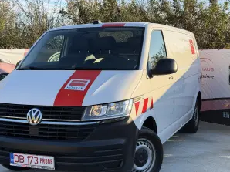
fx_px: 385
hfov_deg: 33.2
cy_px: 101
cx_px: 96
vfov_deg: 25.2
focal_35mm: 58
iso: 80
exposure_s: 1/1513
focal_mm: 6.76
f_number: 1.78
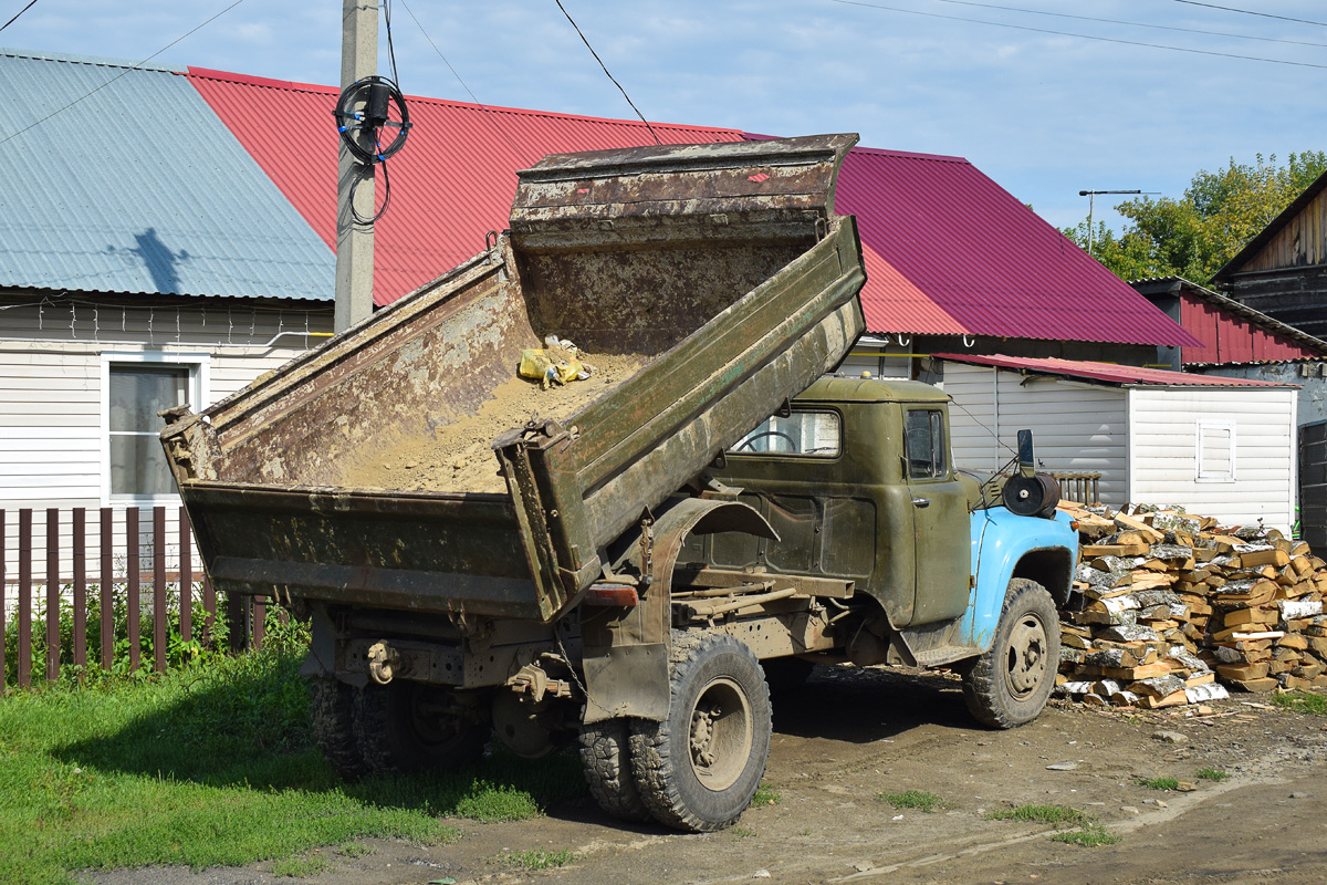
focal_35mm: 51
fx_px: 1880
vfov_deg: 26.5
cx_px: 664
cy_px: 442
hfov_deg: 38.9
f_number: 6.3
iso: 200
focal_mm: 34
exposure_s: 1/1000
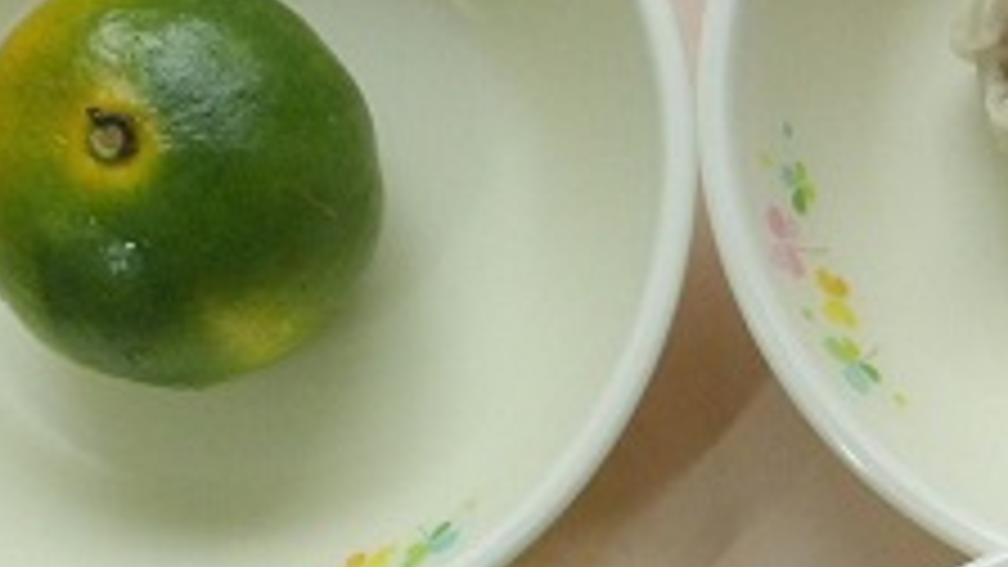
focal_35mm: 84
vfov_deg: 14.0
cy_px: 662
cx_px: 950
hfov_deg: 24.4
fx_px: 2245
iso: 707
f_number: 10.4
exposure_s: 1/60
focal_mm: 4.9
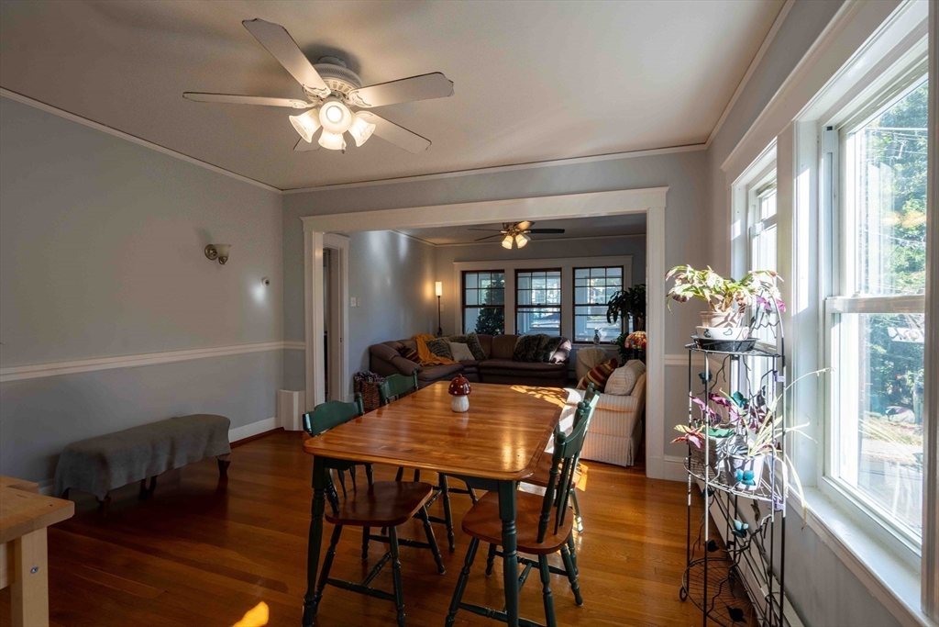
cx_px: 470
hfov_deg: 96.7
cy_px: 314
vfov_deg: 73.8
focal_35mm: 16
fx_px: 417
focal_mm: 16
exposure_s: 1/500
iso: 800
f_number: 8
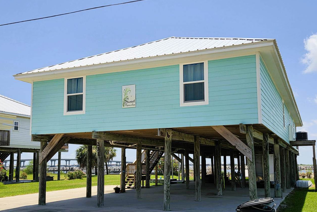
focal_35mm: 39
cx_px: 158
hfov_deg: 49.6
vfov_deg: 34.2
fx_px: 343
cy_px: 119
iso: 32
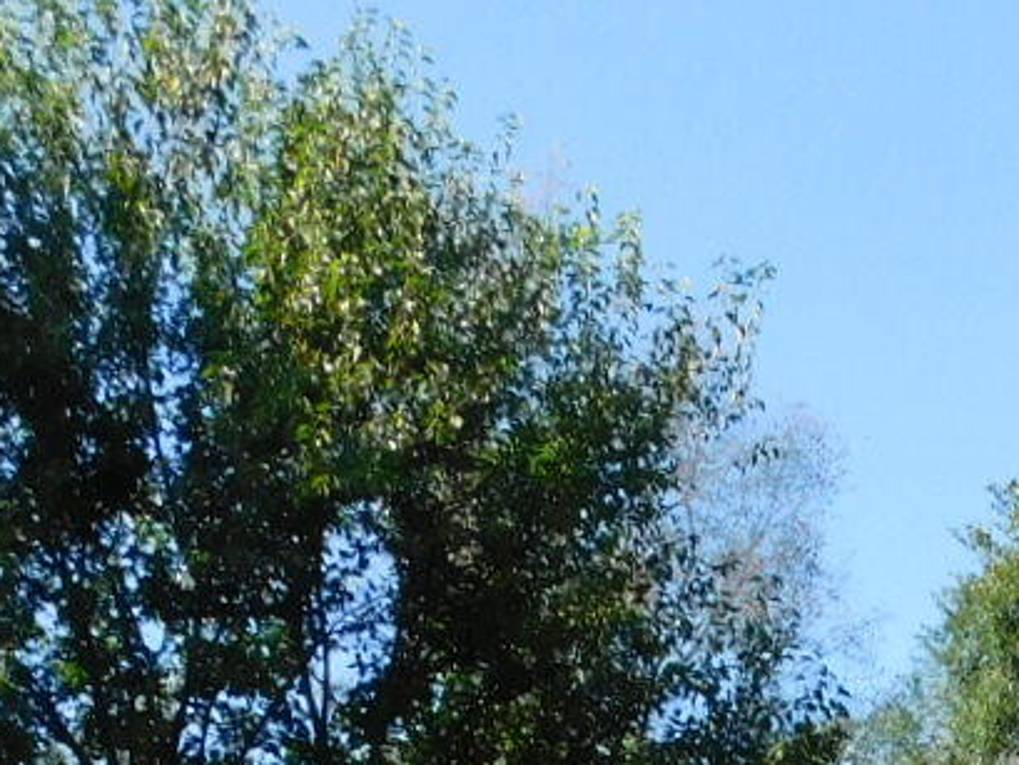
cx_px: 1021
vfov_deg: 14.6
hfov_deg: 21.0
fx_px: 2650
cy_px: 1333
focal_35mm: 90
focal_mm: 4
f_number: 3
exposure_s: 1/640
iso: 125
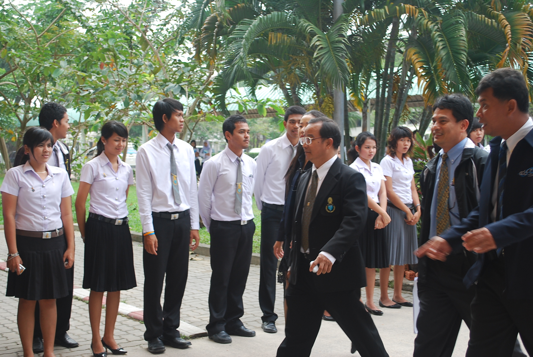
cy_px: 178
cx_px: 266
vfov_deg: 26.6
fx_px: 756
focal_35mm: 51
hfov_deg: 38.8
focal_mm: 34
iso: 200
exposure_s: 1/100
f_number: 5
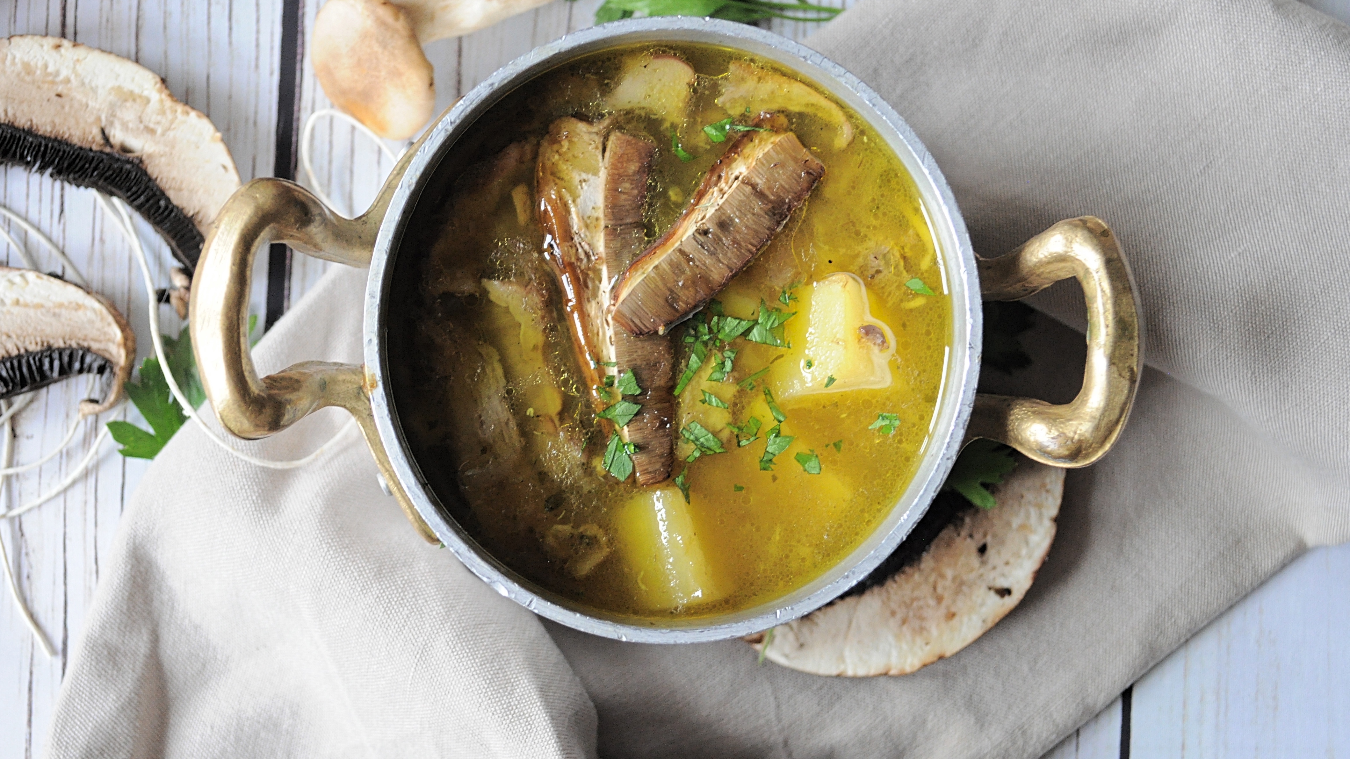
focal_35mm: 54
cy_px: 349
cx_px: 681
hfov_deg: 38.5
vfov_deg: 22.2
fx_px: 1933
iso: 1000
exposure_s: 1/30
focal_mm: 34
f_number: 5
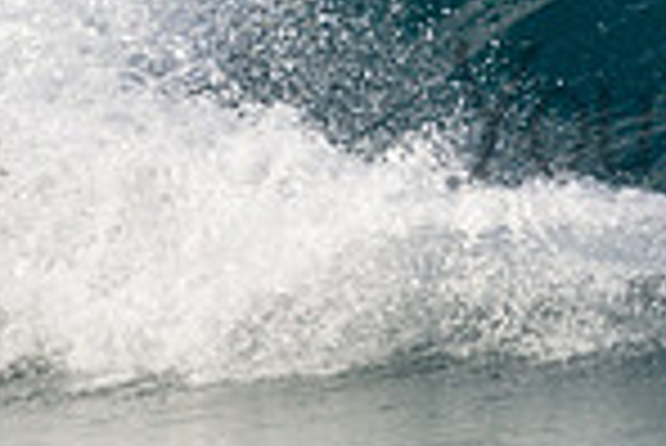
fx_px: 54442
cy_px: 70
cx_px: 918
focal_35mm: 2940
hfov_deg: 0.7
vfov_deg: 0.5
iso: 280
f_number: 5.6
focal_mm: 500
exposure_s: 1/1250
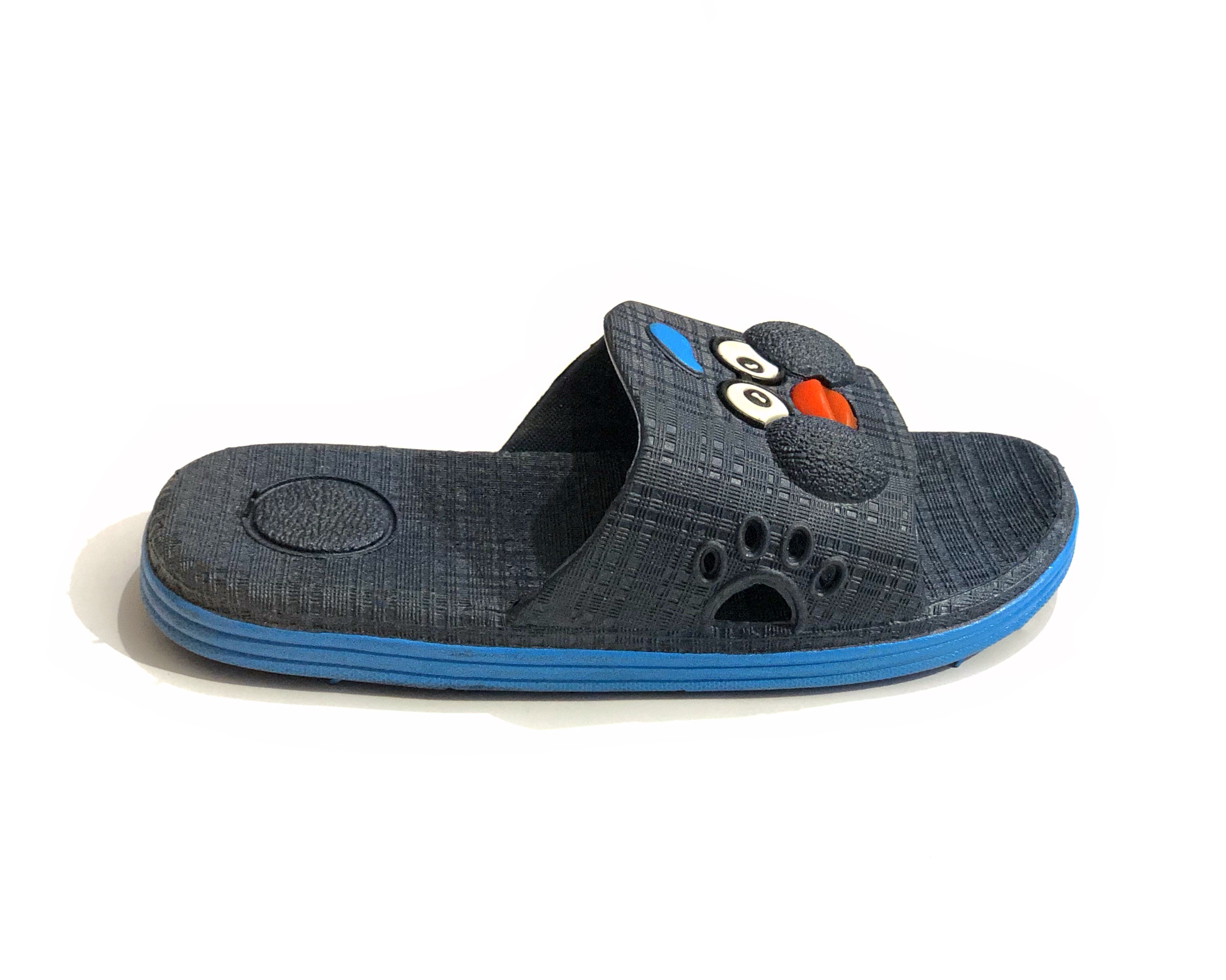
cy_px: 490
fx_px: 1996
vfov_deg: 27.6
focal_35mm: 55
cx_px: 631
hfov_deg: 34.1
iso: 250
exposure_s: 1/8
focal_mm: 6
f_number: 2.4
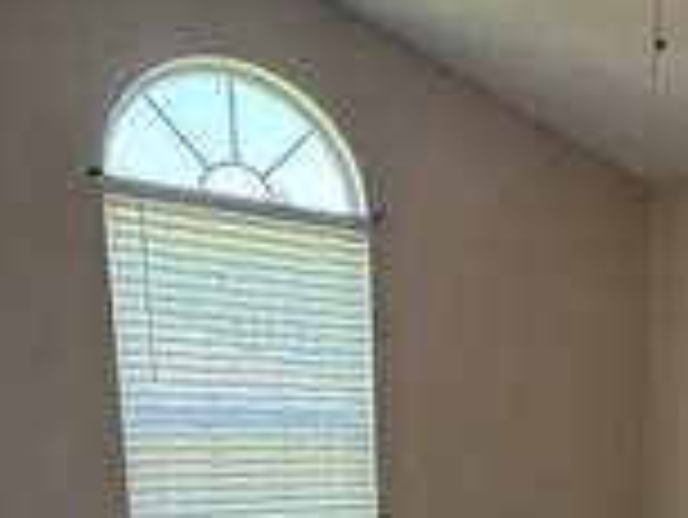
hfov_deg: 39.2
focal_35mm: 44
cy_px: 581
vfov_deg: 29.4
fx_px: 875
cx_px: 643
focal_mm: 2.22
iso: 160
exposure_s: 1/99
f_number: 2.2
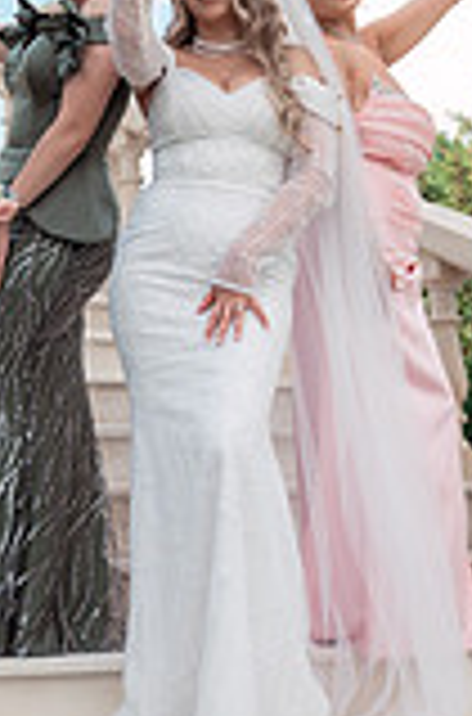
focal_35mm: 88
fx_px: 1742
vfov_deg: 22.9
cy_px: 140
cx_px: 272
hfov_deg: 15.4
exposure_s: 1/500
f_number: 3.2
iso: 160
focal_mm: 31
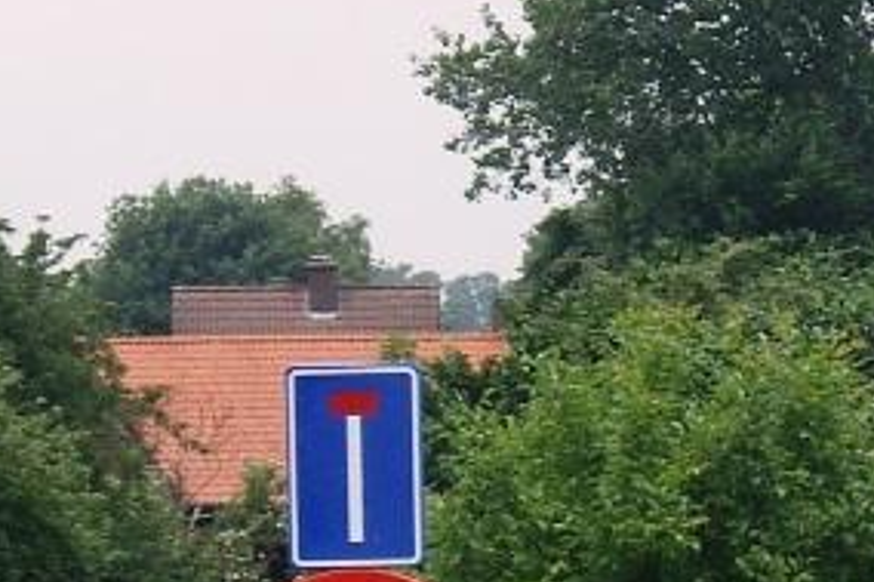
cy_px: 647
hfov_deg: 9.5
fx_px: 5241
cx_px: 809
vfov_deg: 6.3
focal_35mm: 216
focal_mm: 19.4
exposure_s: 1/250
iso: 64
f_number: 4.8
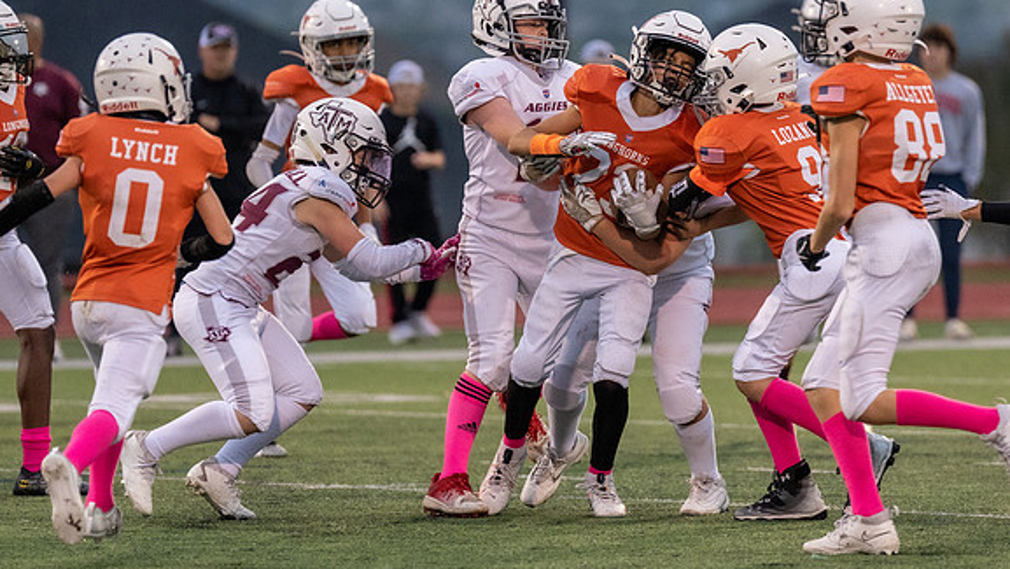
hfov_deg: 5.4
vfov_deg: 3.0
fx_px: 10770
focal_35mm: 402
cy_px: 171
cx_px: 588
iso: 2500
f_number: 2.8
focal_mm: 200
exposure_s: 1/1250
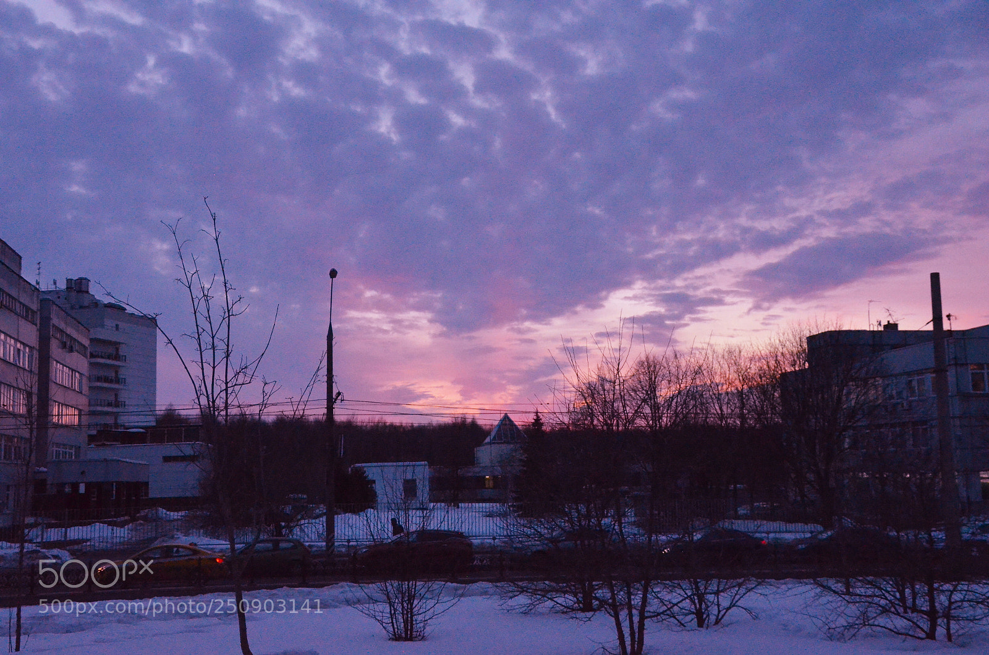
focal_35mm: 45
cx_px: 494
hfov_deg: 43.7
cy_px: 328
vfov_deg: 29.7
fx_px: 1233
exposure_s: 1/500
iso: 6400
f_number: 9
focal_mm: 30
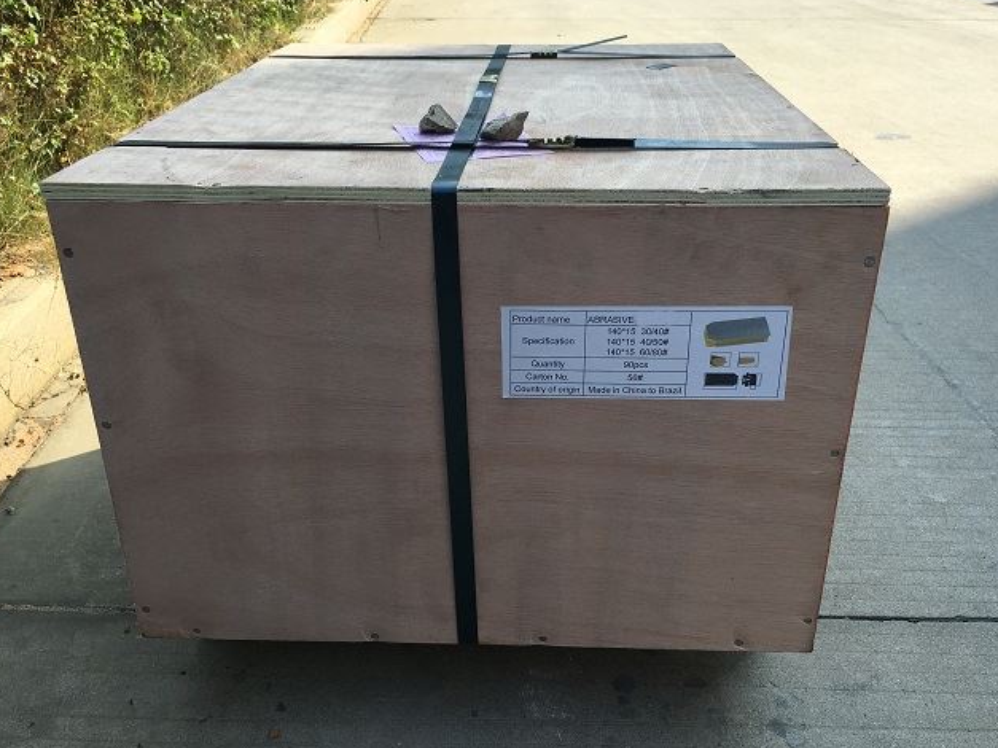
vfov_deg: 42.9
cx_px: 501
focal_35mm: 33
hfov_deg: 55.4
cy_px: 392
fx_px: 951
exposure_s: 1/725
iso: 25
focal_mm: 4.15
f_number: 2.2
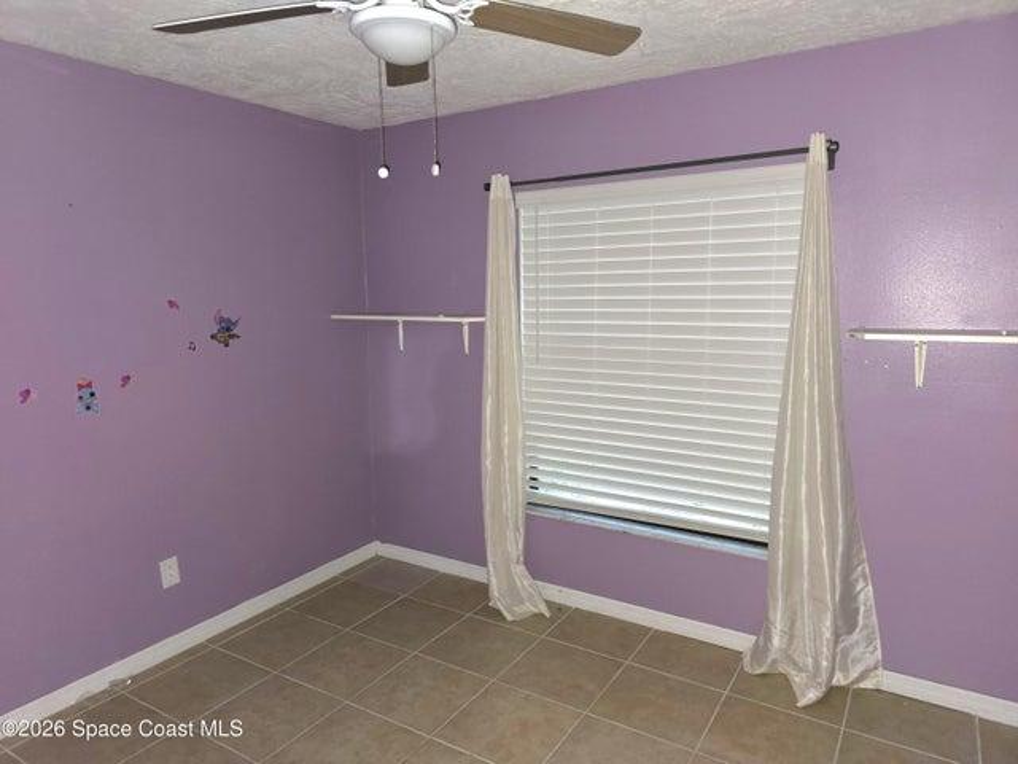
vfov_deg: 58.9
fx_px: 676
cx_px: 509
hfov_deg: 73.9
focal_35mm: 23
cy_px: 382
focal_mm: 6.3
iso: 160
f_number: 1.7
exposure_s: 1/12
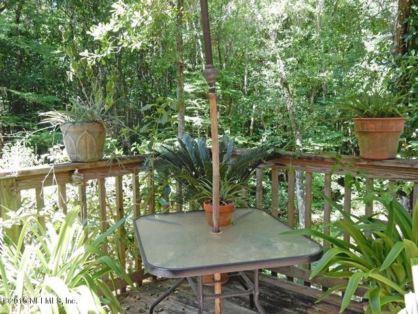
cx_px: 209
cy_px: 157
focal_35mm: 36
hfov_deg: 51.4
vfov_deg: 39.7
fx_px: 435
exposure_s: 1/200
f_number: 4
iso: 400
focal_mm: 6.4
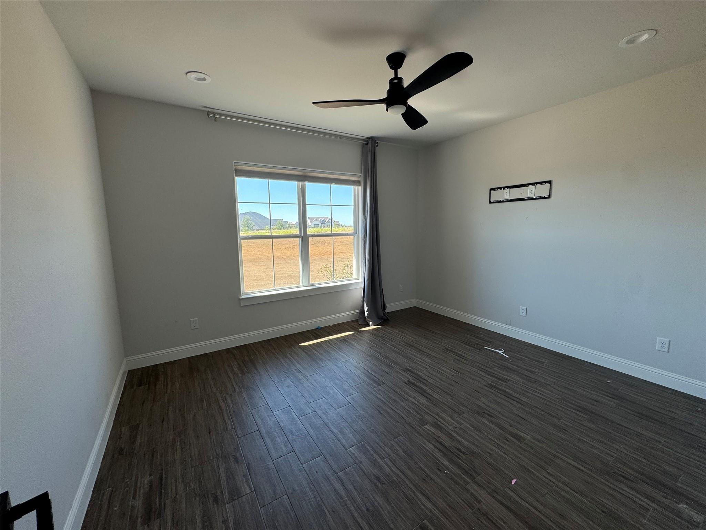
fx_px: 286
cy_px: 265
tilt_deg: -8.9
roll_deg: +0.2
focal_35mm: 14
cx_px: 353
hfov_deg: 102.1
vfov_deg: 85.7
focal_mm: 2.22
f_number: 2.2
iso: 40
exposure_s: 1/137
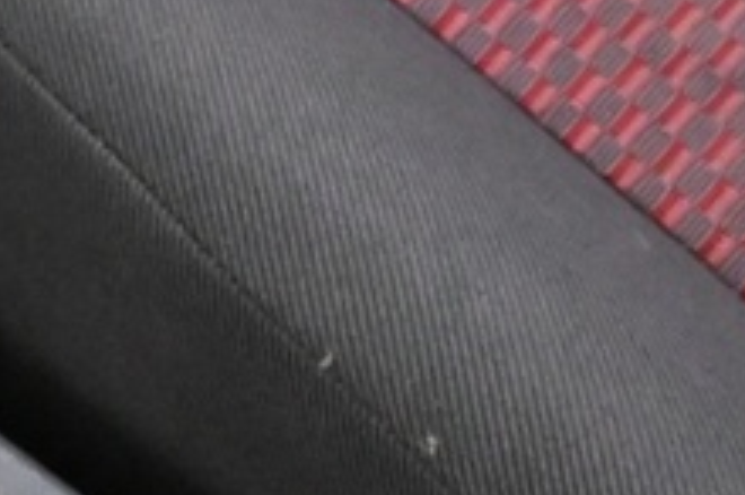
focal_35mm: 177
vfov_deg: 7.7
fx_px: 3658
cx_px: 51
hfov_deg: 11.5
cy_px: 390
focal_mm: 16
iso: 5600
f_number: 3.5
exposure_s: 1/25
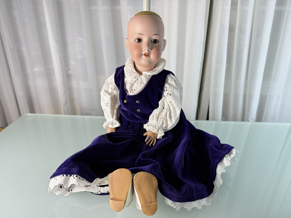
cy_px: 109
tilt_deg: -24.7
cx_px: 146
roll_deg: +0.3
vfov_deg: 56.8
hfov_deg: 71.6
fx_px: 202
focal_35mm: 24
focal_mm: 6.76
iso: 80
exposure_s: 1/100
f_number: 1.78
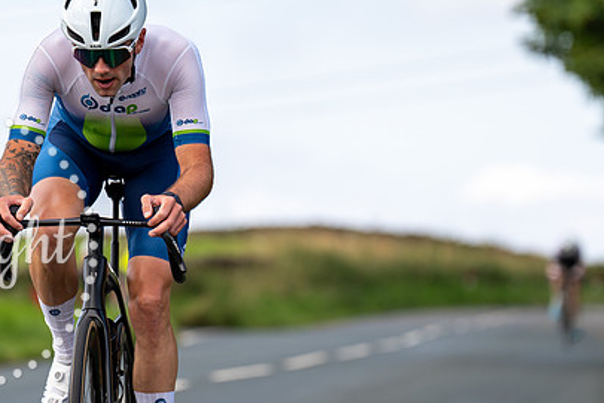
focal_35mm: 355
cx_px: 92
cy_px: 56
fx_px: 5958
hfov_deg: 5.8
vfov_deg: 3.9
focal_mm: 175
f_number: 3.5
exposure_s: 1/800
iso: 100
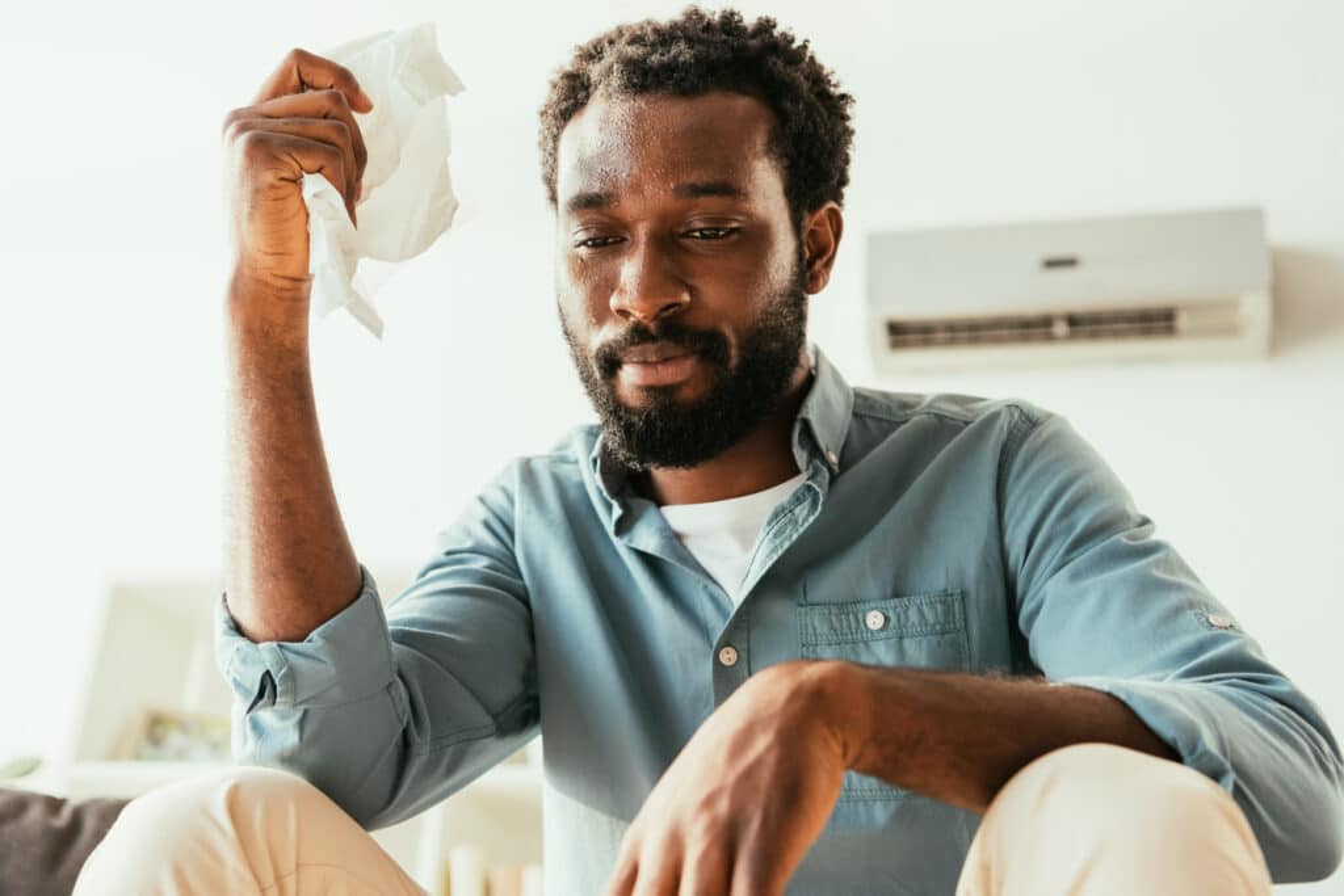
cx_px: 672
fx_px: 1792
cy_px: 448
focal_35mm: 48
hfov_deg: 41.1
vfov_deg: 28.1
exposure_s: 1/200
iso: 500
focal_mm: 48
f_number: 3.5
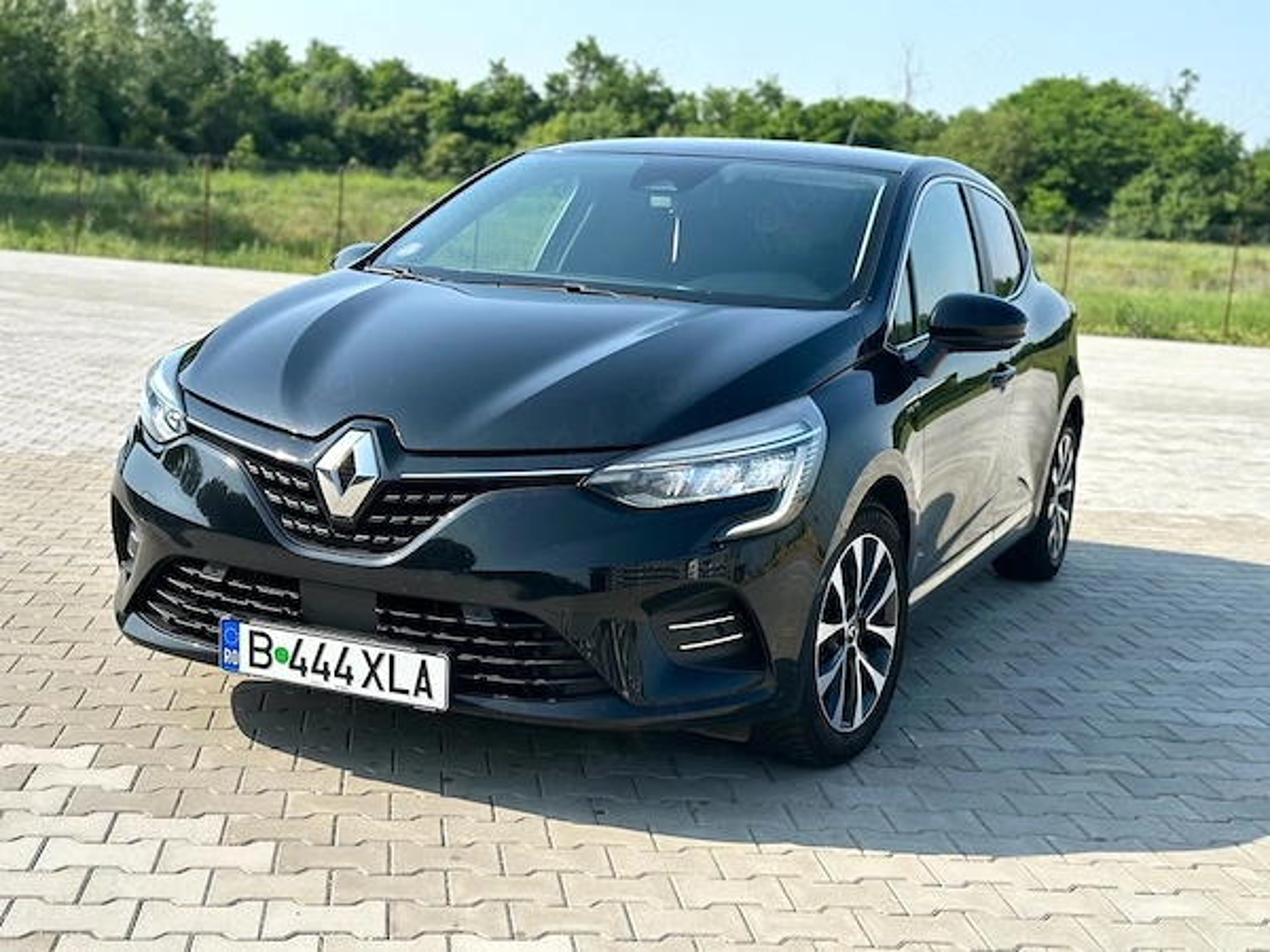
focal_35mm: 48
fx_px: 1761
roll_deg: -4.7
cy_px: 476
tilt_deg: -9.5
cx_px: 635
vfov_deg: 30.3
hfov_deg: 39.7
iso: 80
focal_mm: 6.86
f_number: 1.78
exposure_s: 1/2469
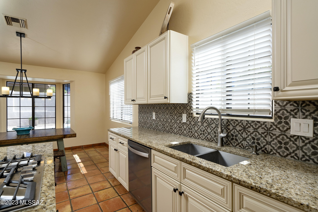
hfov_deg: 93.3
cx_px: 159
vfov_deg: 70.4
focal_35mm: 17
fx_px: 150
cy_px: 106
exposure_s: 1/160
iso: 200
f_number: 7.1
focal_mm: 17
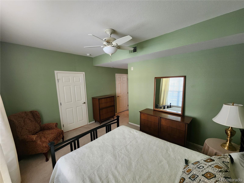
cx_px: 122
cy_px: 92
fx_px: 92
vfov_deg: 89.9
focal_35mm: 13
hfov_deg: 106.2
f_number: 2.2
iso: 250
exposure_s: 1/60
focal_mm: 2.2
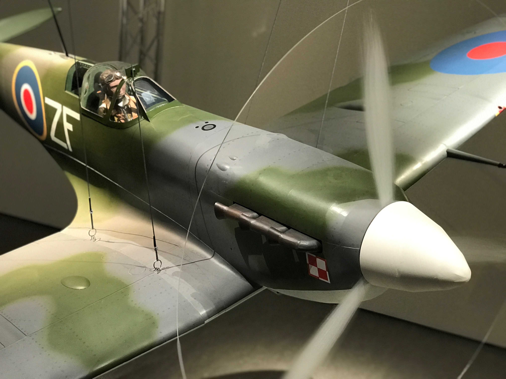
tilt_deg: -16.6
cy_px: 190
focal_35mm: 57
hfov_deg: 33.8
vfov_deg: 25.7
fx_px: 833
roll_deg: -5.0
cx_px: 253
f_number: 2.8
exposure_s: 1/50
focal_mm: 6.6
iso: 320
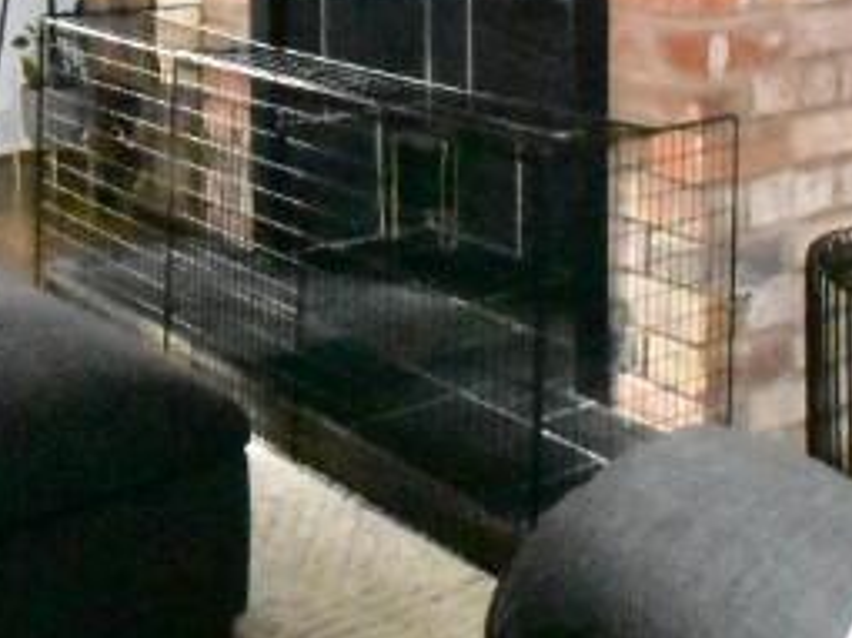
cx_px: 137
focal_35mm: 58
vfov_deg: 23.0
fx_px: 1427
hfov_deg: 32.1
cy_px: -139
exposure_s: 1/200
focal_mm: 10
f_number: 22
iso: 25600
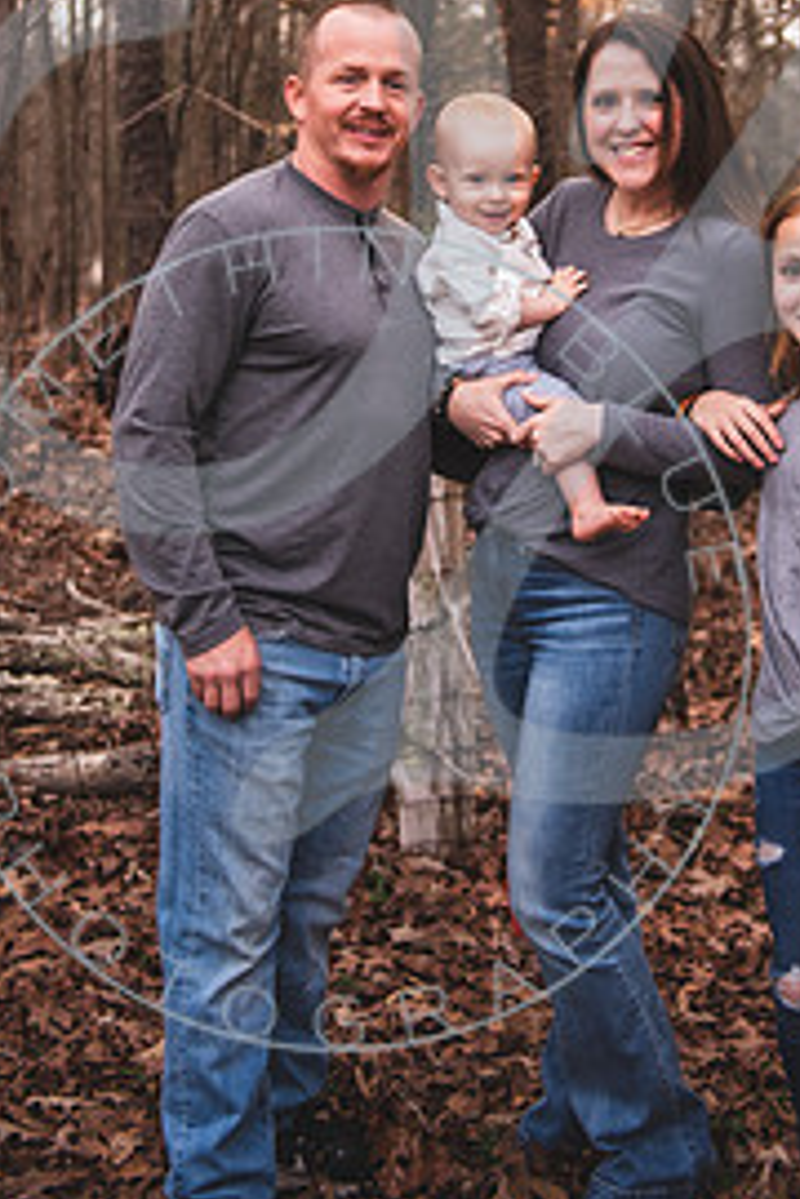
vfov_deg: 32.8
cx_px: 538
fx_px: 2000
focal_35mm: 60
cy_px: 302
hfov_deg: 22.5
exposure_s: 1/250
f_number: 2.8
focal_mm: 36
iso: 100
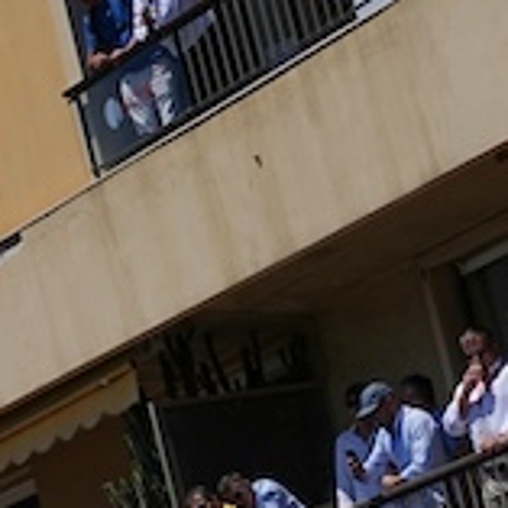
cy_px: 751
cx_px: 663
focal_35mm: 228
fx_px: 3786
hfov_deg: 7.6
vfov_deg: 7.5
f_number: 6.3
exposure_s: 1/1250
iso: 64
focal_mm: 35
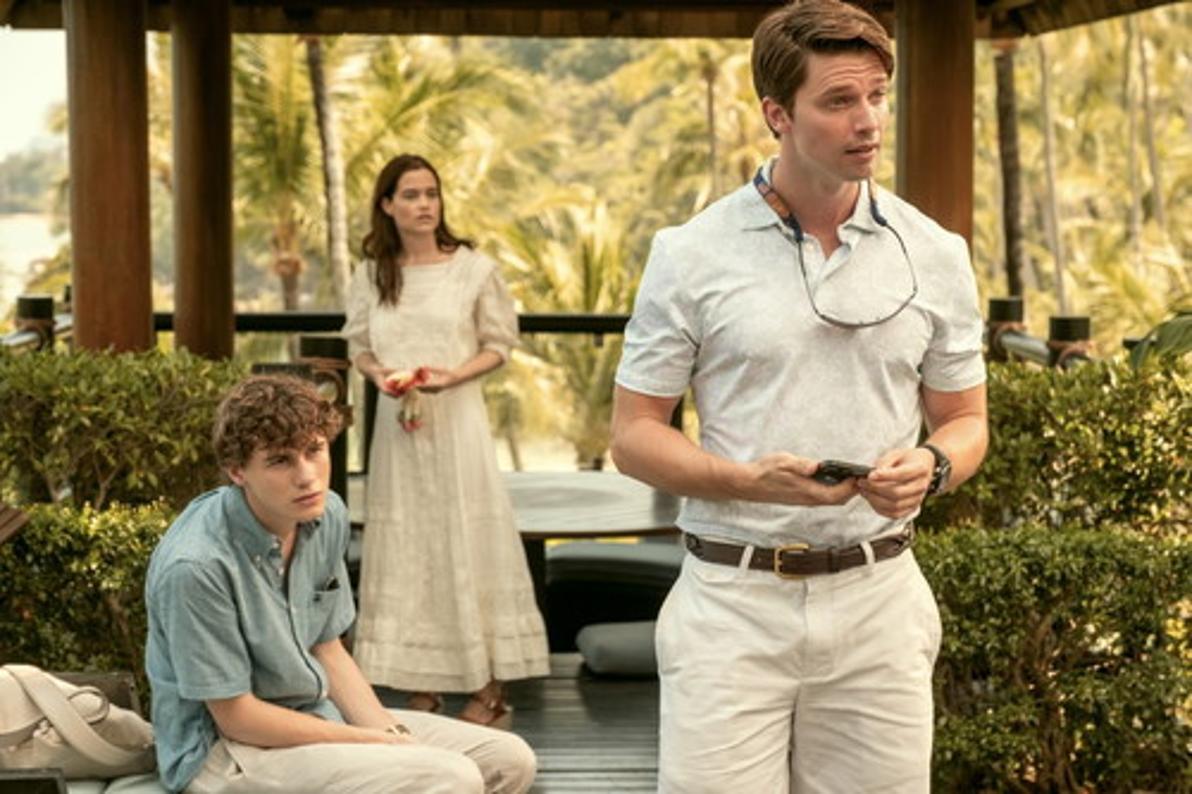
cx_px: 596
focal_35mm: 83
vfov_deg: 16.4
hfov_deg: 24.5
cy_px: 397
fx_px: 2747
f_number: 5
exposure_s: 1/500
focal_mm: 55
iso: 320
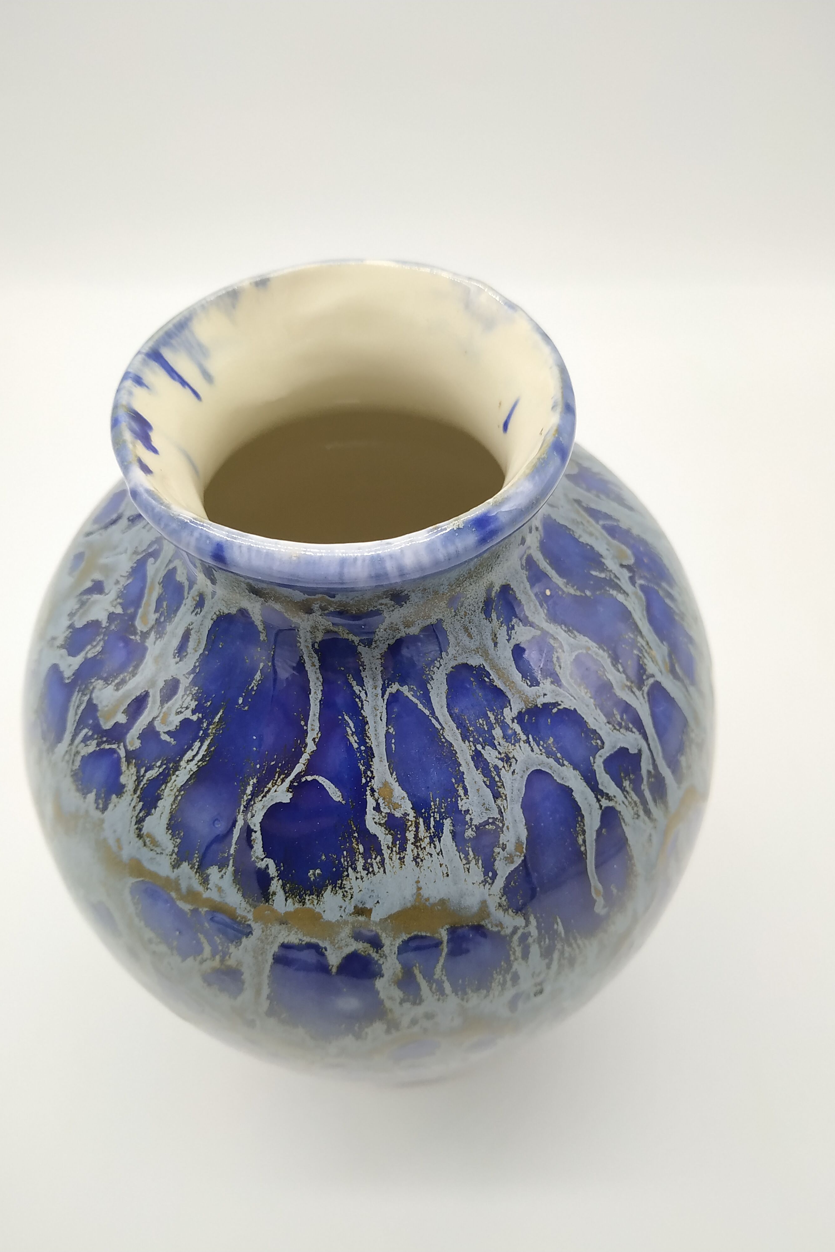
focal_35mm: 25
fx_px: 870
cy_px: 626
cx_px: 454
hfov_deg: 51.2
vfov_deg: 71.5
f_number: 1.9
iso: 250
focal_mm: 3.94
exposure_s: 1/354
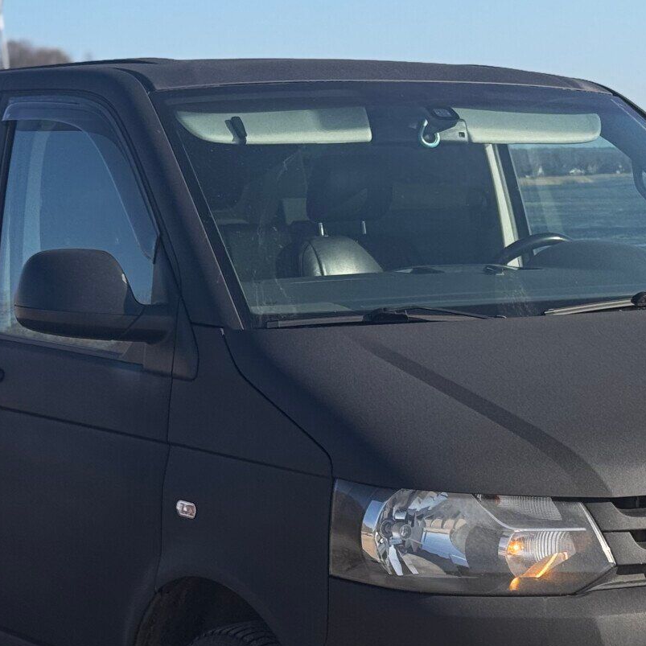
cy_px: 536
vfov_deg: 16.7
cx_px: 352
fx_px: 2175
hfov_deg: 16.9
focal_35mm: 103
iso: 64
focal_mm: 6.76
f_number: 1.78
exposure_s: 1/1818
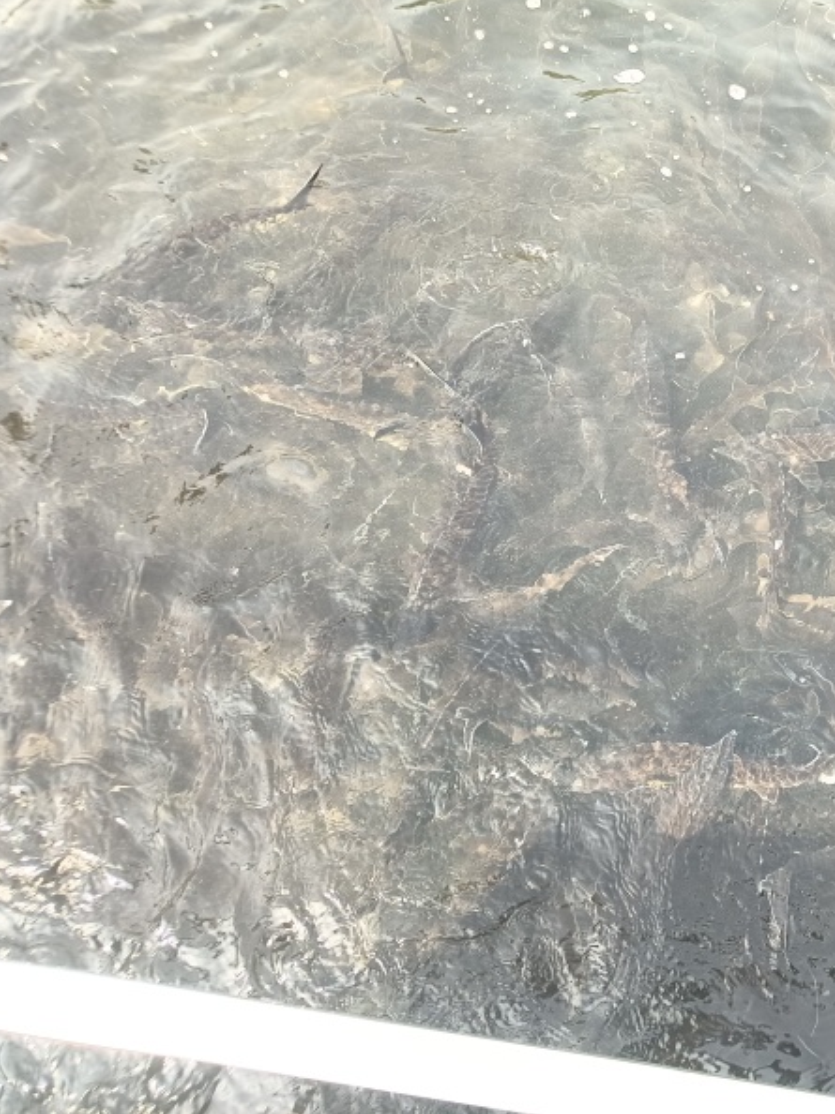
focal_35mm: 31
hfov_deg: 42.2
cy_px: 553
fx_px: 998
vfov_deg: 58.4
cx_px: 728
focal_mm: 5.59
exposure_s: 1/100
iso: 442
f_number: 1.88
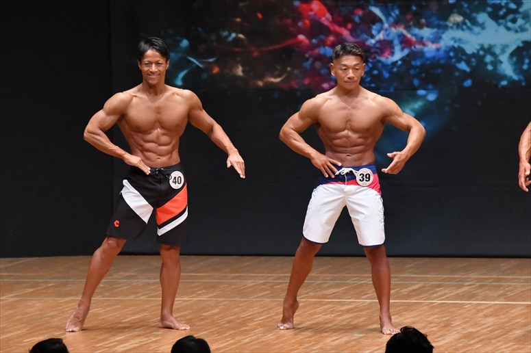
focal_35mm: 285
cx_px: 266
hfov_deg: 7.2
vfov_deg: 4.8
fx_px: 4202
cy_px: 176
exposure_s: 1/400
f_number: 5.6
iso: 8000
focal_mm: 190
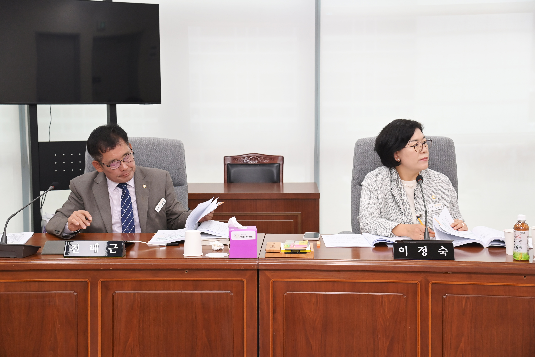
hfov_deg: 32.4
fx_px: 921
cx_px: 268
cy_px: 178
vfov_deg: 21.9
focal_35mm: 62
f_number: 5.6
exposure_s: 1/250
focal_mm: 62
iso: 2500
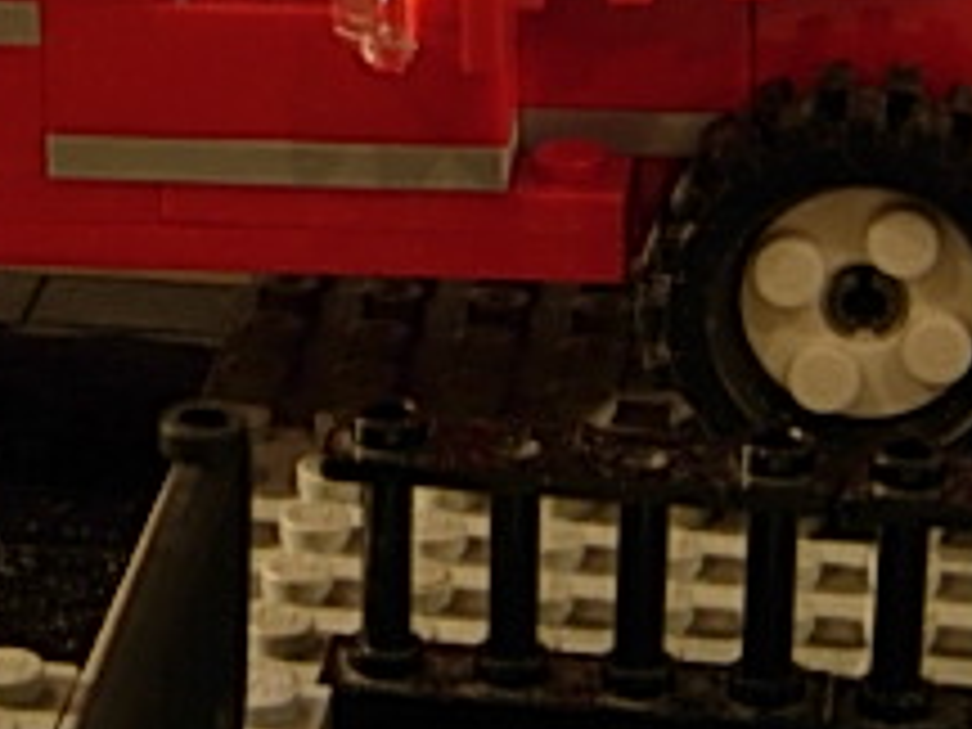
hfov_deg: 11.5
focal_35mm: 171
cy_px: -166
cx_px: 148
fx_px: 4802
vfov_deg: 8.6
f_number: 2.7
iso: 50
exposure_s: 1/6.7
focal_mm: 7.5
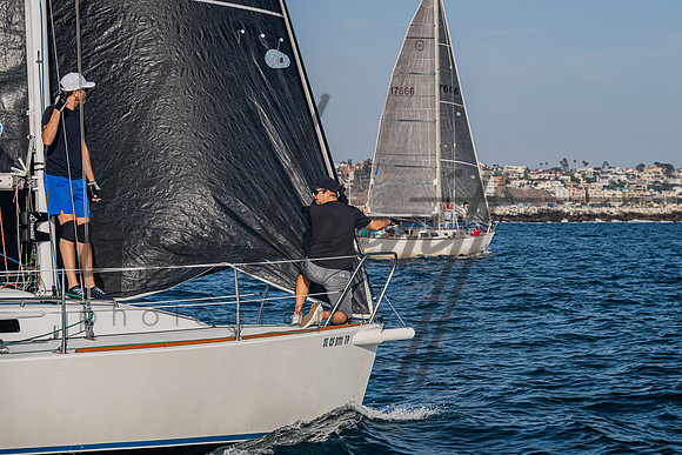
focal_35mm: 111
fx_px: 2112
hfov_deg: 18.3
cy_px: 165
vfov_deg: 12.3
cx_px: 435
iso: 400
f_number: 6.3
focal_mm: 86
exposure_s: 1/1250
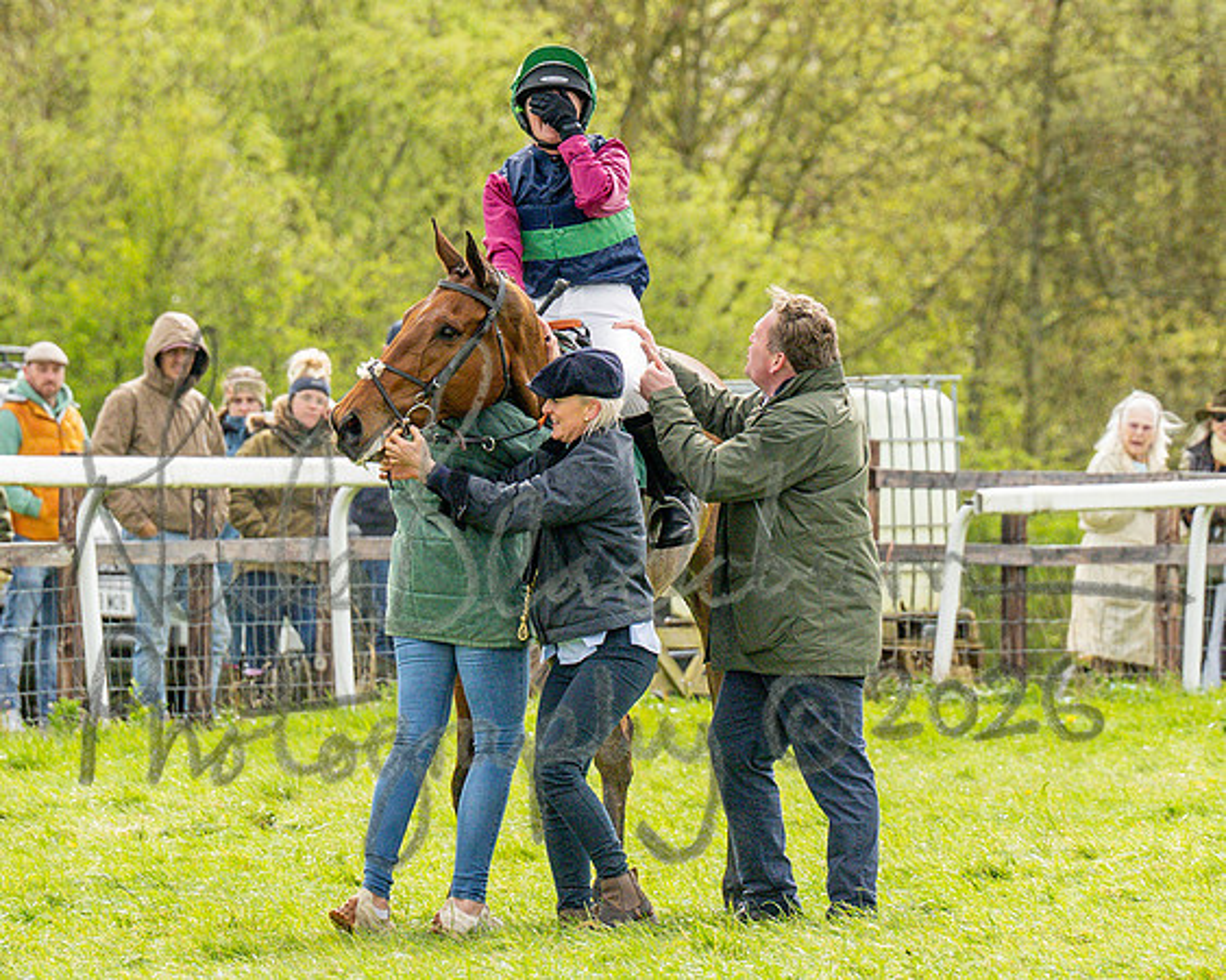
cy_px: 222
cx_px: 817
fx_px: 19048
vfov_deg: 2.9
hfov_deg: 3.7
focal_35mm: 525
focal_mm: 180
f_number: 5
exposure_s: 1/2000
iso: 200
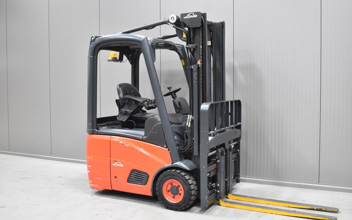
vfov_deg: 33.6
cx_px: 178
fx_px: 364
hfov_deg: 51.5
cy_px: 108
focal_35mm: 38
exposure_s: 1/25
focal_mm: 24
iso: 1600
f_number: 4.5
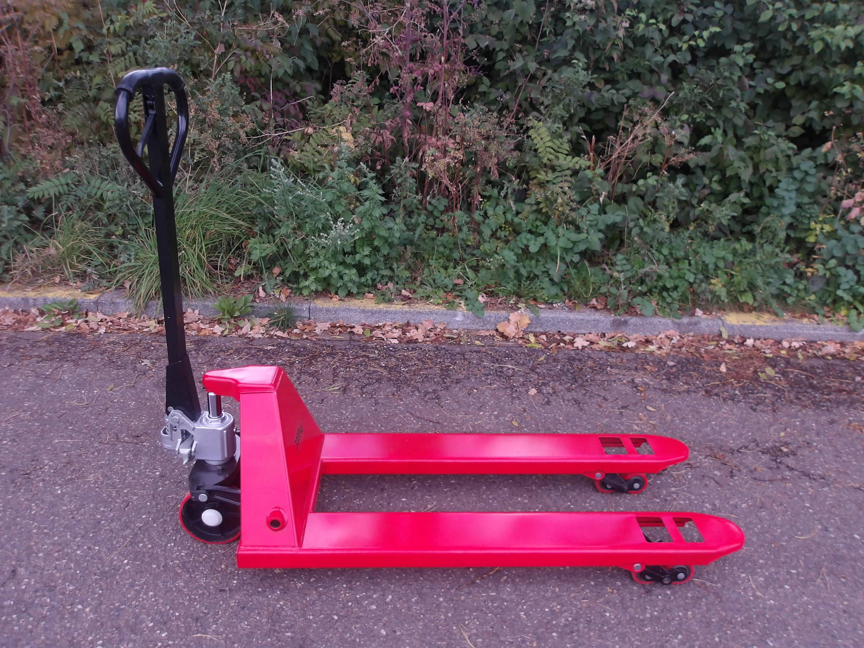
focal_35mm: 27
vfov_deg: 51.4
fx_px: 674
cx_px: 432
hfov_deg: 65.3
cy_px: 324
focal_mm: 4.9
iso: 100
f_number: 3
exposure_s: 1/125
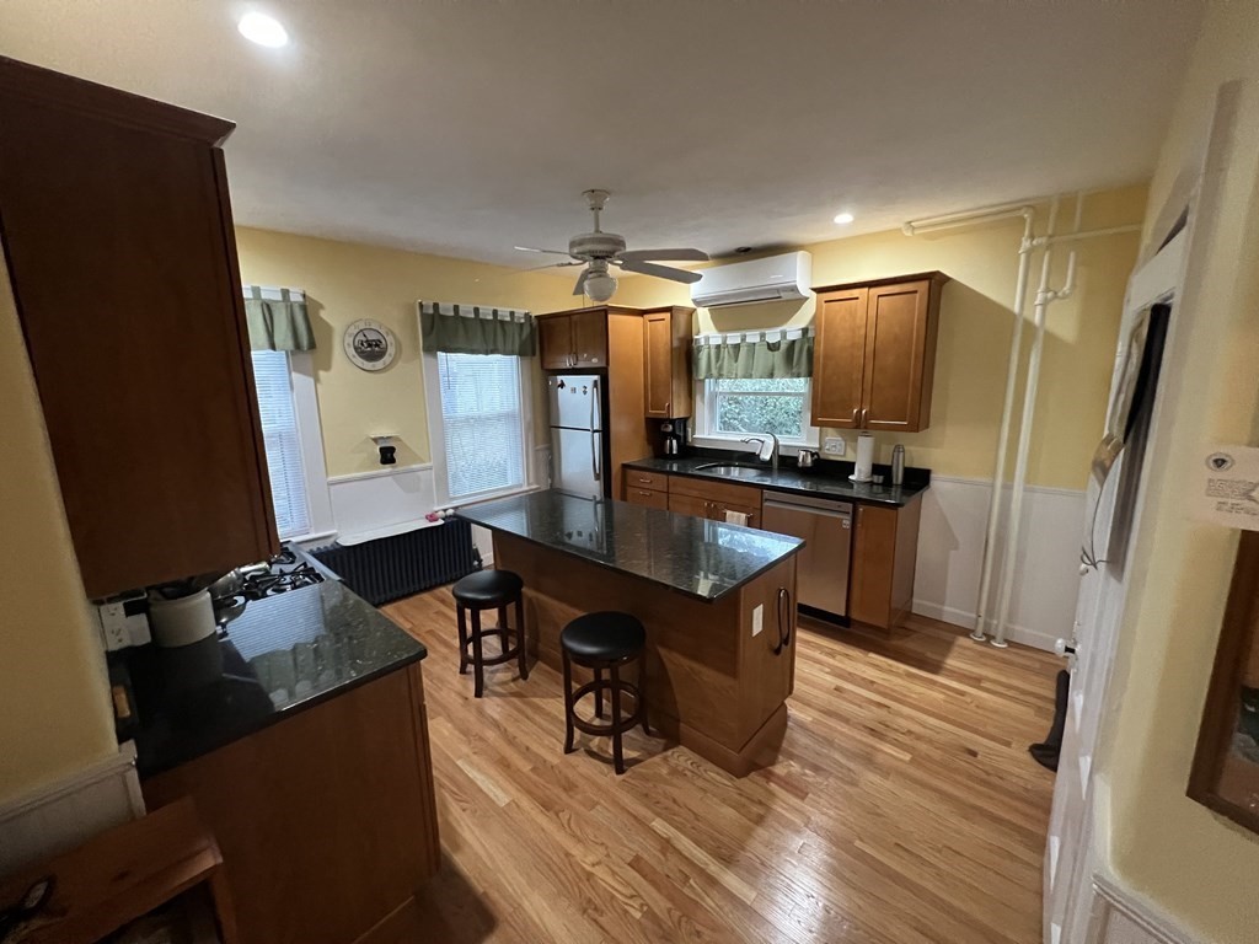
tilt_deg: -12.1
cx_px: 630
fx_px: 473
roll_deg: +1.1
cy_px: 472
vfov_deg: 89.9
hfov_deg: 106.2
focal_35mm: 13
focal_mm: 1.57
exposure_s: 1/60
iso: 800
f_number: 1.8
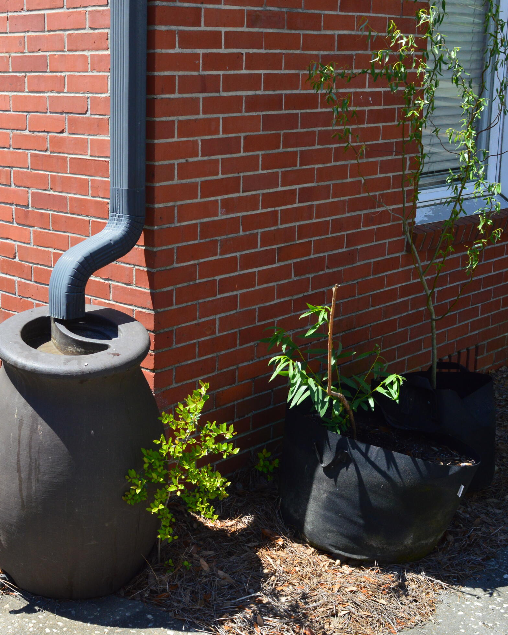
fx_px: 1010
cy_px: 319
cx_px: 108
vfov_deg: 34.9
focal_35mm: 54
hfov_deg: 27.7
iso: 400
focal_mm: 25
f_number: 11
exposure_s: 1/400
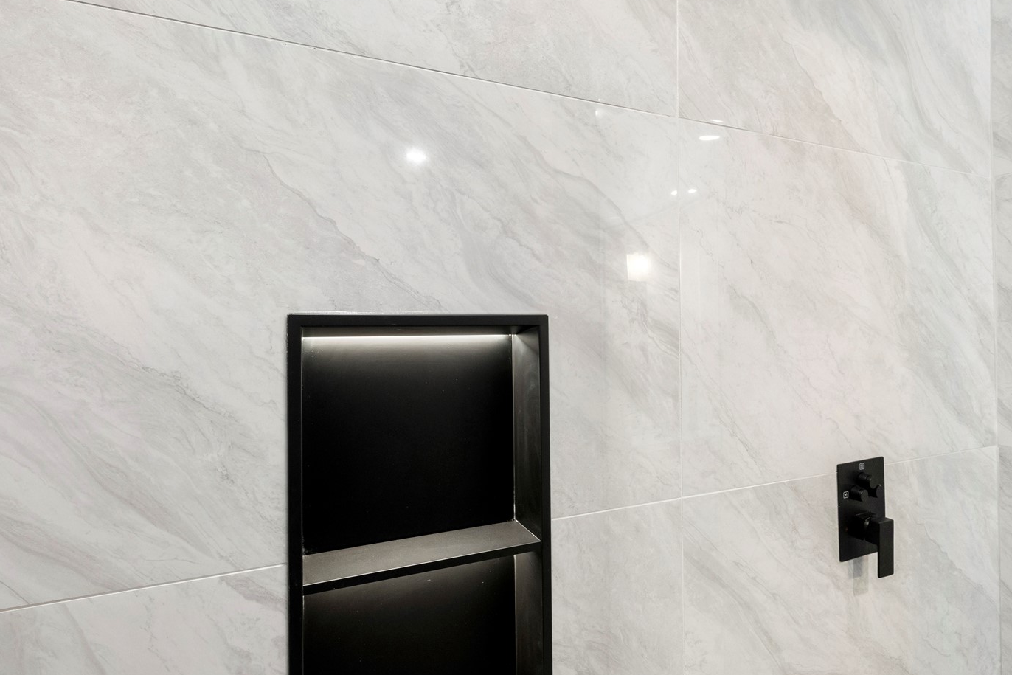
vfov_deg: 64.5
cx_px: 528
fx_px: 534
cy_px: 322
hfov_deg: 86.8
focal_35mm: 19
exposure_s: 1/25
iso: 1000
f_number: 8
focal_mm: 12
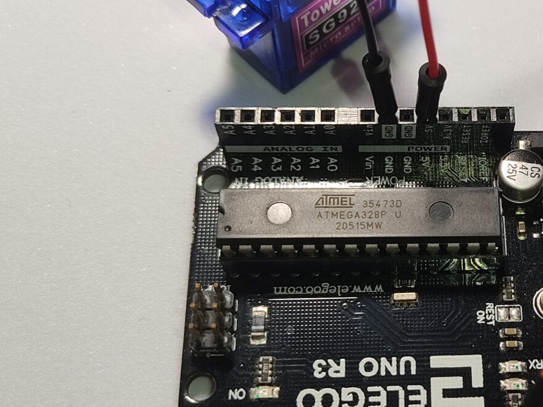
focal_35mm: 60
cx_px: 491
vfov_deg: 24.4
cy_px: 212
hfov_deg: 30.7
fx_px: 942
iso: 149
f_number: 1.79
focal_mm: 4.74
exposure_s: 1/100
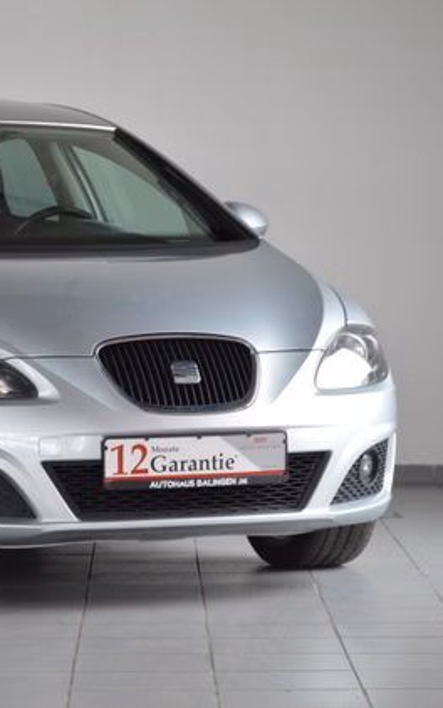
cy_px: 352
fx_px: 3354
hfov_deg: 7.5
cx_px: -25
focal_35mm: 174
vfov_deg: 12.1
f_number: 5.3
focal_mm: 75
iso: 1400
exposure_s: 1/60
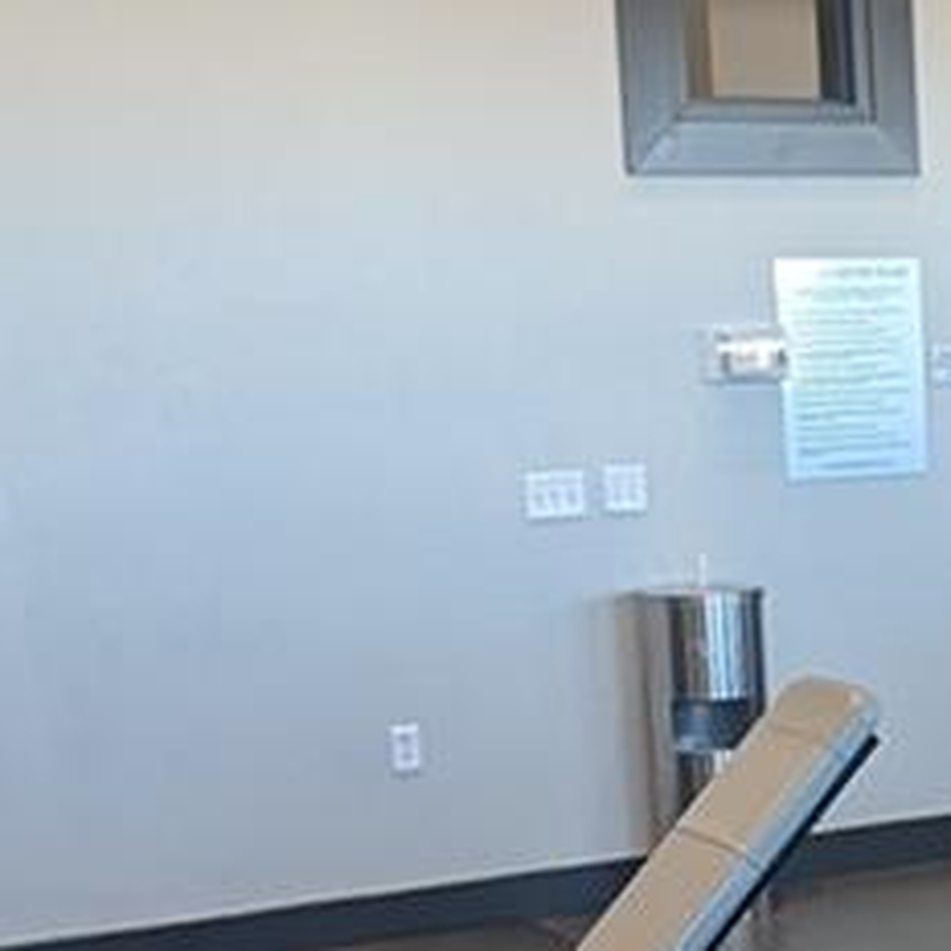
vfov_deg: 23.0
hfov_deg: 22.3
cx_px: 1062
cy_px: 881
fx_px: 2269
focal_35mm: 73
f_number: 1.7
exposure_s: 1/32.5
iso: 61
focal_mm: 2.02
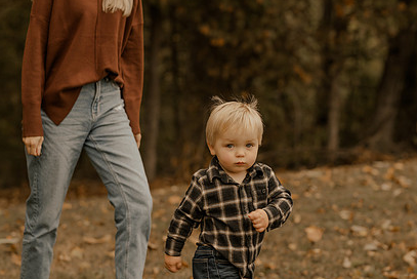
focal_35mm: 121
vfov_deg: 11.3
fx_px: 1403
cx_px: 197
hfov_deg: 16.9
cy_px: 122
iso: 200
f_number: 2.8
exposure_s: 1/200
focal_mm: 85
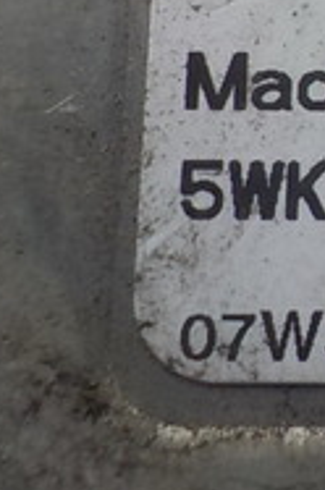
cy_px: 26
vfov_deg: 18.7
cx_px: 590
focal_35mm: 107
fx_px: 1454
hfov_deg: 11.8
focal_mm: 4.1
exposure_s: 1/125
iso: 125
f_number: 3.3
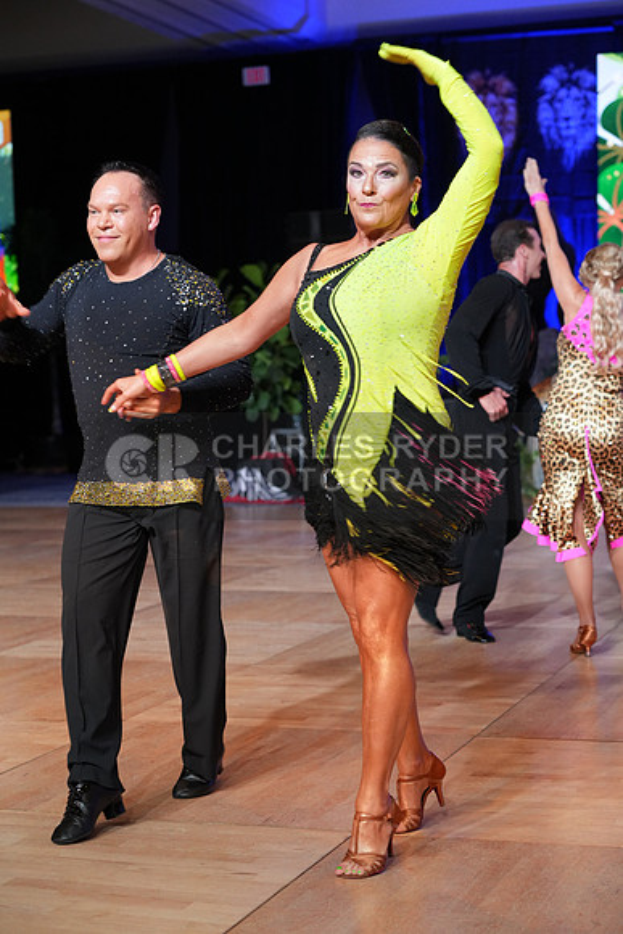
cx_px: 312
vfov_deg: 31.0
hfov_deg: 20.9
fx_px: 1686
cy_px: 467
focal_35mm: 65
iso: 2000
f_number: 4
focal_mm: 65
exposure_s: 1/200
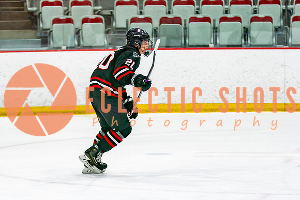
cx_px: 106
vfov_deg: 6.4
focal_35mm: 214
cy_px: 113
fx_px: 1786
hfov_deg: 9.6
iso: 500
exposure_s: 1/640
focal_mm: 105
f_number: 2.8
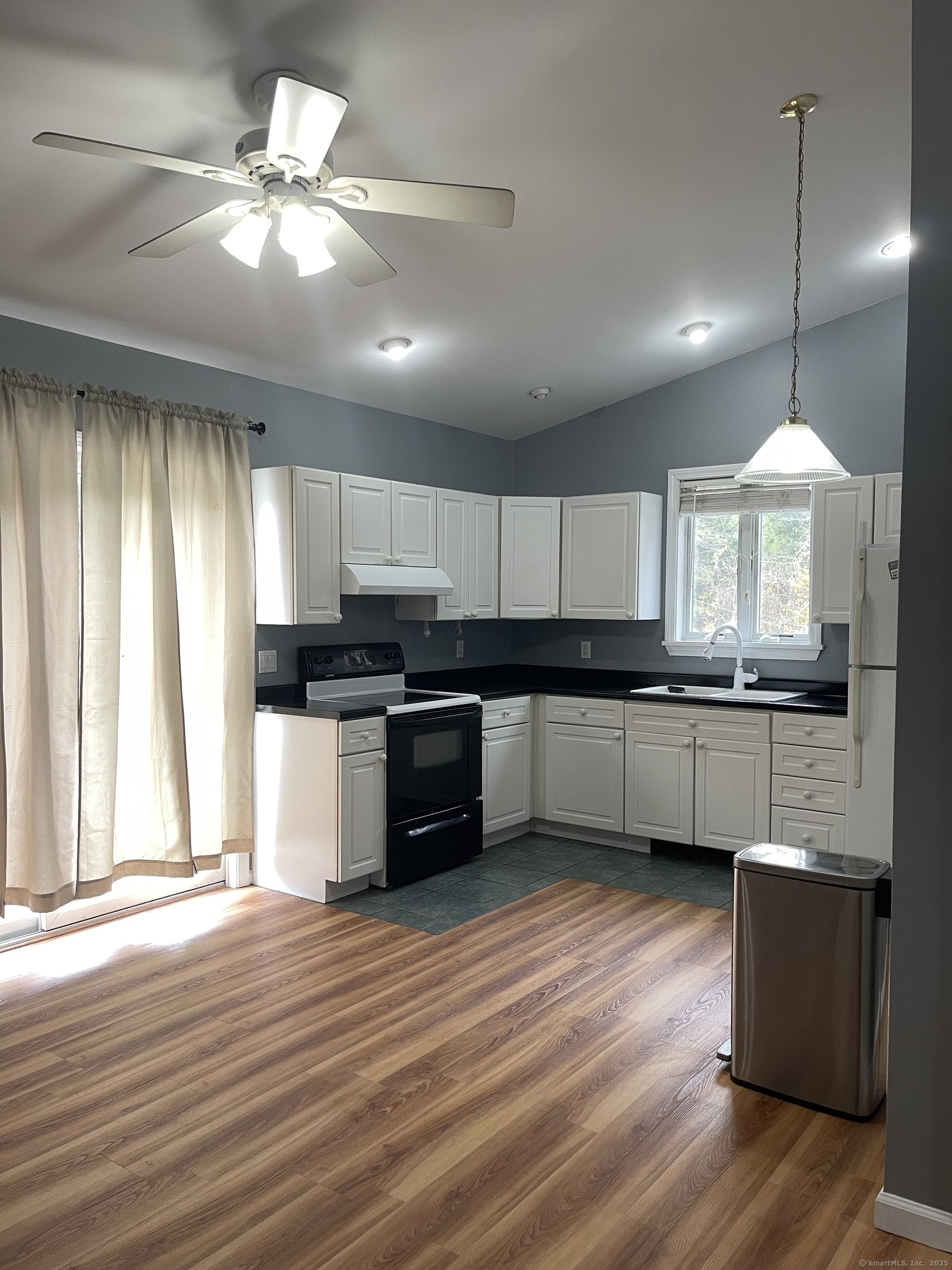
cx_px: 476
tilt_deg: -1.8
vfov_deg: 69.4
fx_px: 917
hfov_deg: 54.9
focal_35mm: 25
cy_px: 635
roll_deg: +0.4
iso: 80
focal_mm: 5.1
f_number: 1.6
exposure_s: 1/60
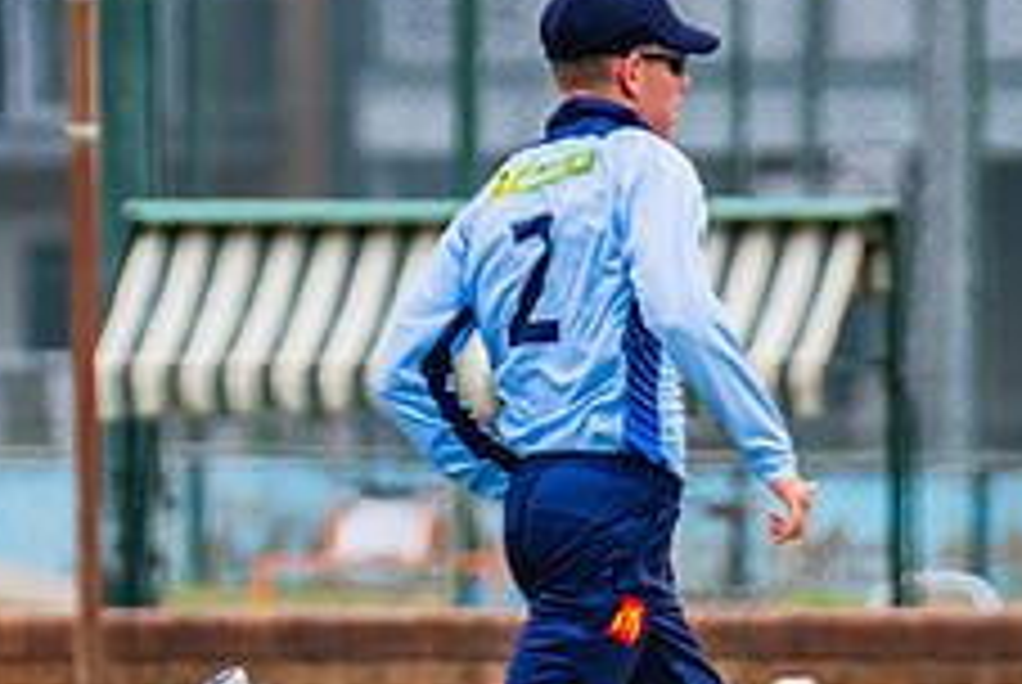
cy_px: 584
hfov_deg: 1.1
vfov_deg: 0.7
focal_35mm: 1904
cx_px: 264
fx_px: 54122
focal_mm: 460
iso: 800
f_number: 9
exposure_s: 1/2000
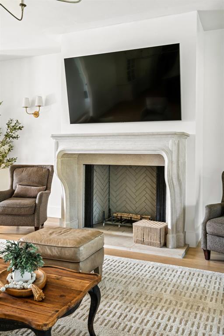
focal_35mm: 32
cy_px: 168
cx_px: 112
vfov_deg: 58.7
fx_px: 299
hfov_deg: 41.1
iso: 200
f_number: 8
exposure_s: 1/8
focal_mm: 32
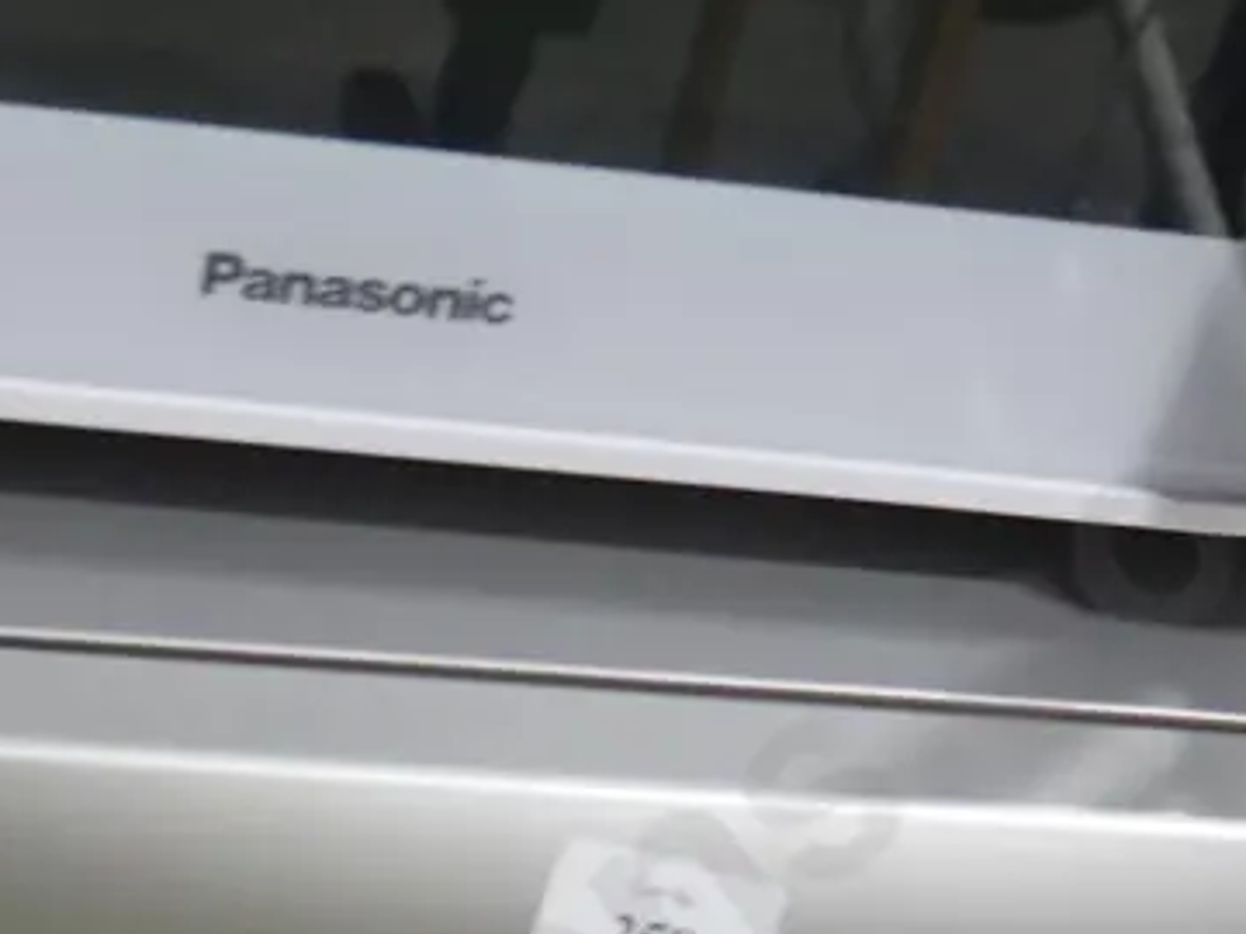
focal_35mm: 91
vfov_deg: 15.2
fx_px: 3276
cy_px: 1315
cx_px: 128
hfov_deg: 21.1
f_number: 3.6
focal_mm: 16
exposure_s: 1/60
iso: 400
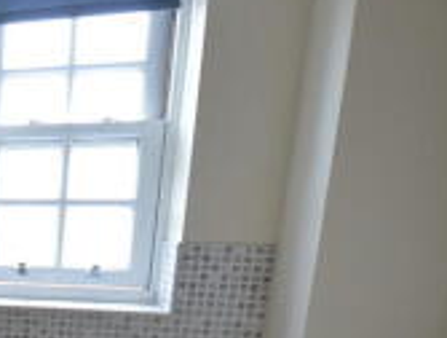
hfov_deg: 31.6
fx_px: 531
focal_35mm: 41
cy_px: 345
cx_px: -169
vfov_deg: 32.2
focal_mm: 10
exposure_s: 1/60
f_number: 3.5
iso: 400
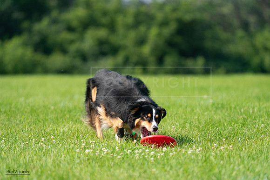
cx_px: 135
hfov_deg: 5.4
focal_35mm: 385
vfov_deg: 3.6
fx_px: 2888
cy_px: 90
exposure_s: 1/4000
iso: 1600
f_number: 6.3
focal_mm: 385
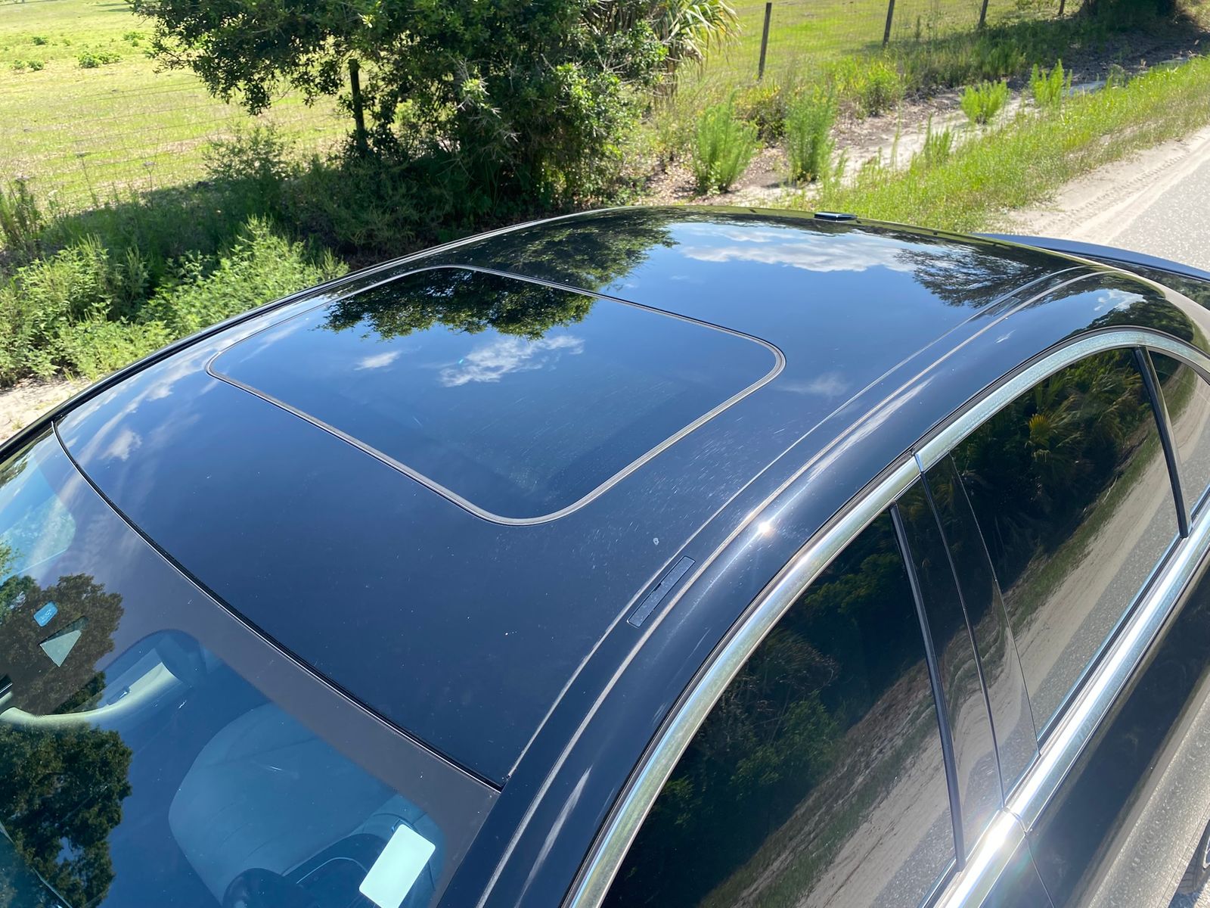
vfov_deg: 53.1
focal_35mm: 26
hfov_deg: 67.3
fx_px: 909
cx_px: 605
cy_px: 454
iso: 32
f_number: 1.8
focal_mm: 4.25
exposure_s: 1/871
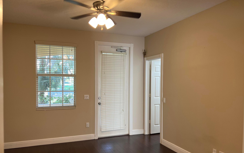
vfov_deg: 44.5
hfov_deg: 66.5
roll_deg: -0.6
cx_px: 121
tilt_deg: -2.5
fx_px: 186
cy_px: 86
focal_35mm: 28
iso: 80
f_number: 1.5
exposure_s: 1/60
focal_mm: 5.7
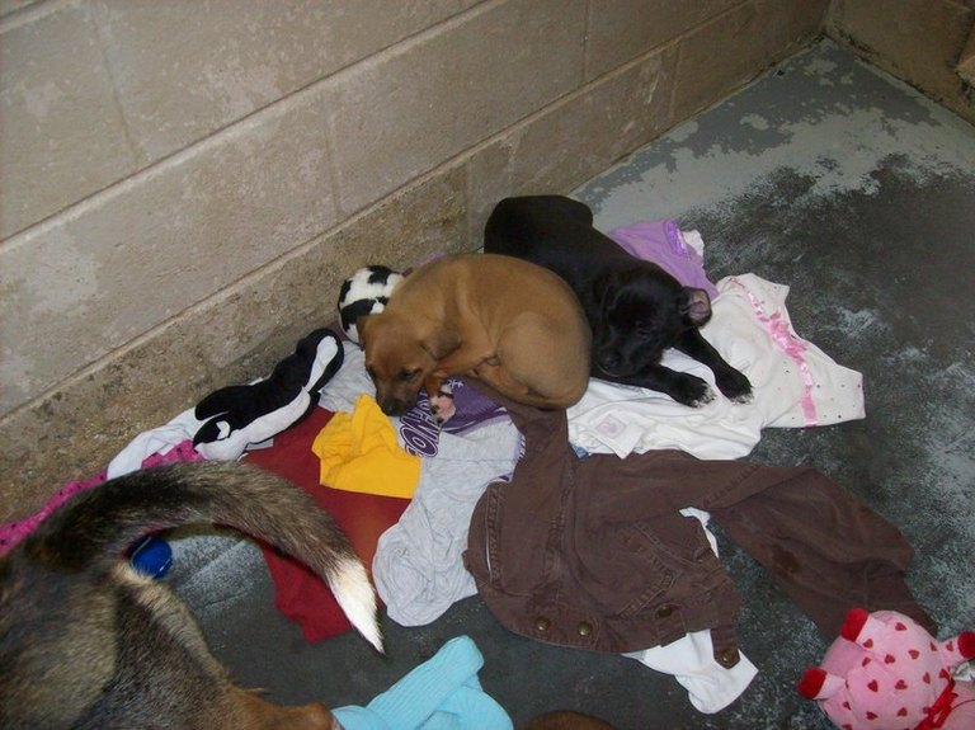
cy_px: 365
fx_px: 1013
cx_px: 488
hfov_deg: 51.4
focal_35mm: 36
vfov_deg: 39.6
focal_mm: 6
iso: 200
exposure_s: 1/64
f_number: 2.7
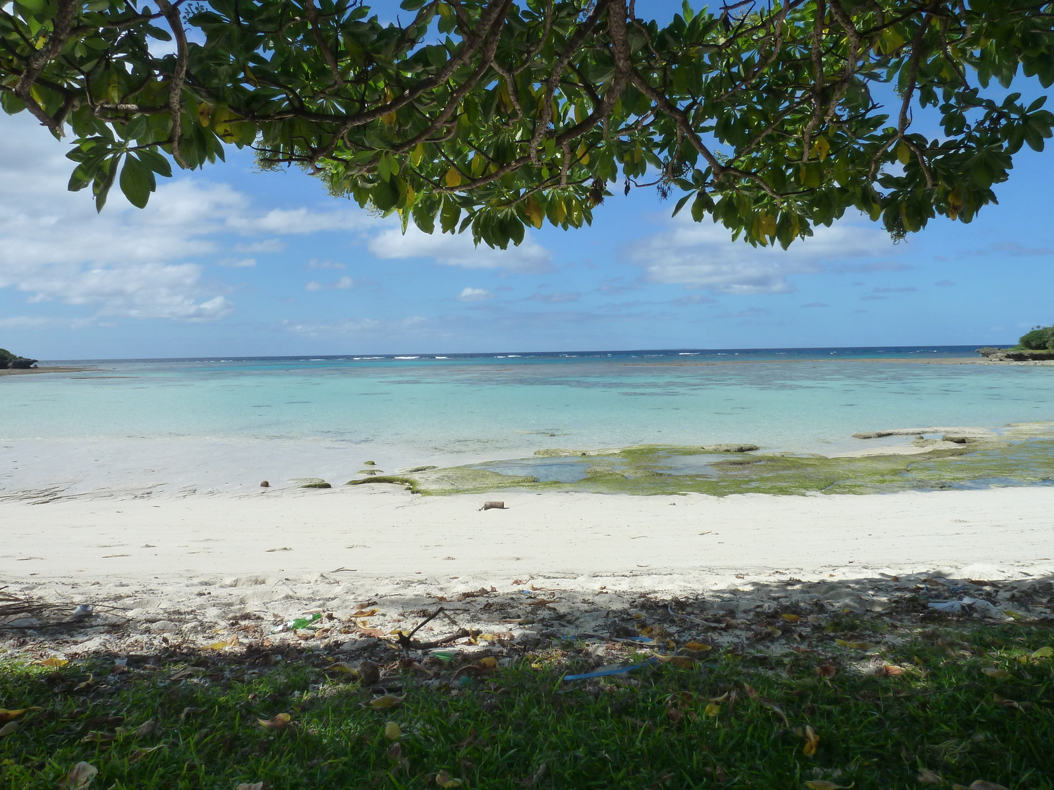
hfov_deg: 69.4
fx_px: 761
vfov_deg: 54.9
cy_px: 395
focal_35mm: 25
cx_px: 527
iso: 125
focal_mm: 4.1
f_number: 5.6
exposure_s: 1/500
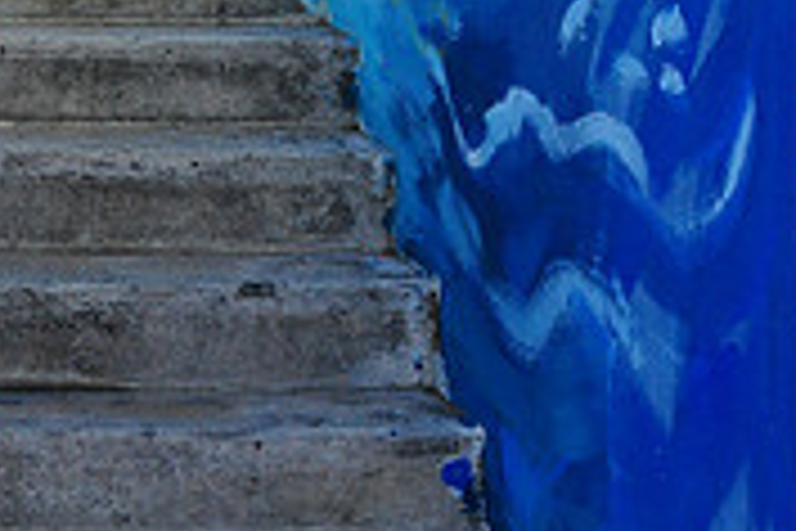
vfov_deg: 12.4
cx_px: -175
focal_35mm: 108
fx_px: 2388
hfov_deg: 17.9
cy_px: -92
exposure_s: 1/500
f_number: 11
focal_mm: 22
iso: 800
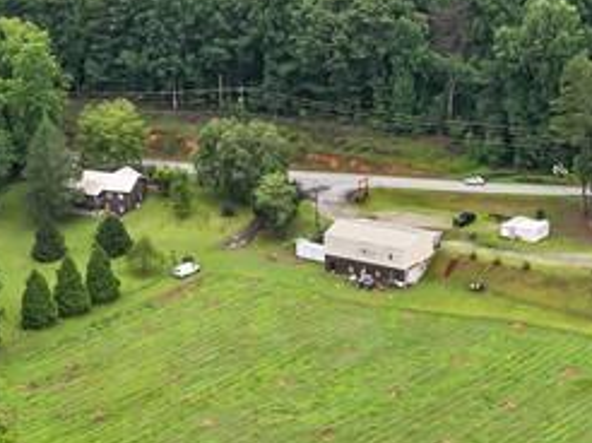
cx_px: 373
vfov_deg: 14.6
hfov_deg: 19.6
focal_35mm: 100
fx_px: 1709
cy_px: 423
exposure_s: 1/1250
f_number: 2.8
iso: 130
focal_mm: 12.29
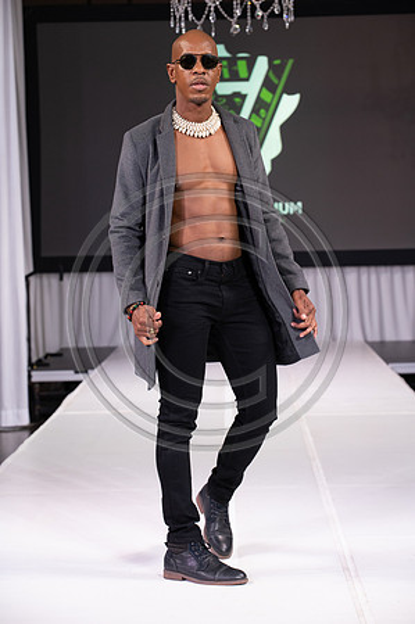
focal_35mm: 92
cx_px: 208
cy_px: 312
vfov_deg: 22.2
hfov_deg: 14.8
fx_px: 1594
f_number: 5.6
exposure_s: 1/400
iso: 2000
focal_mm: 92
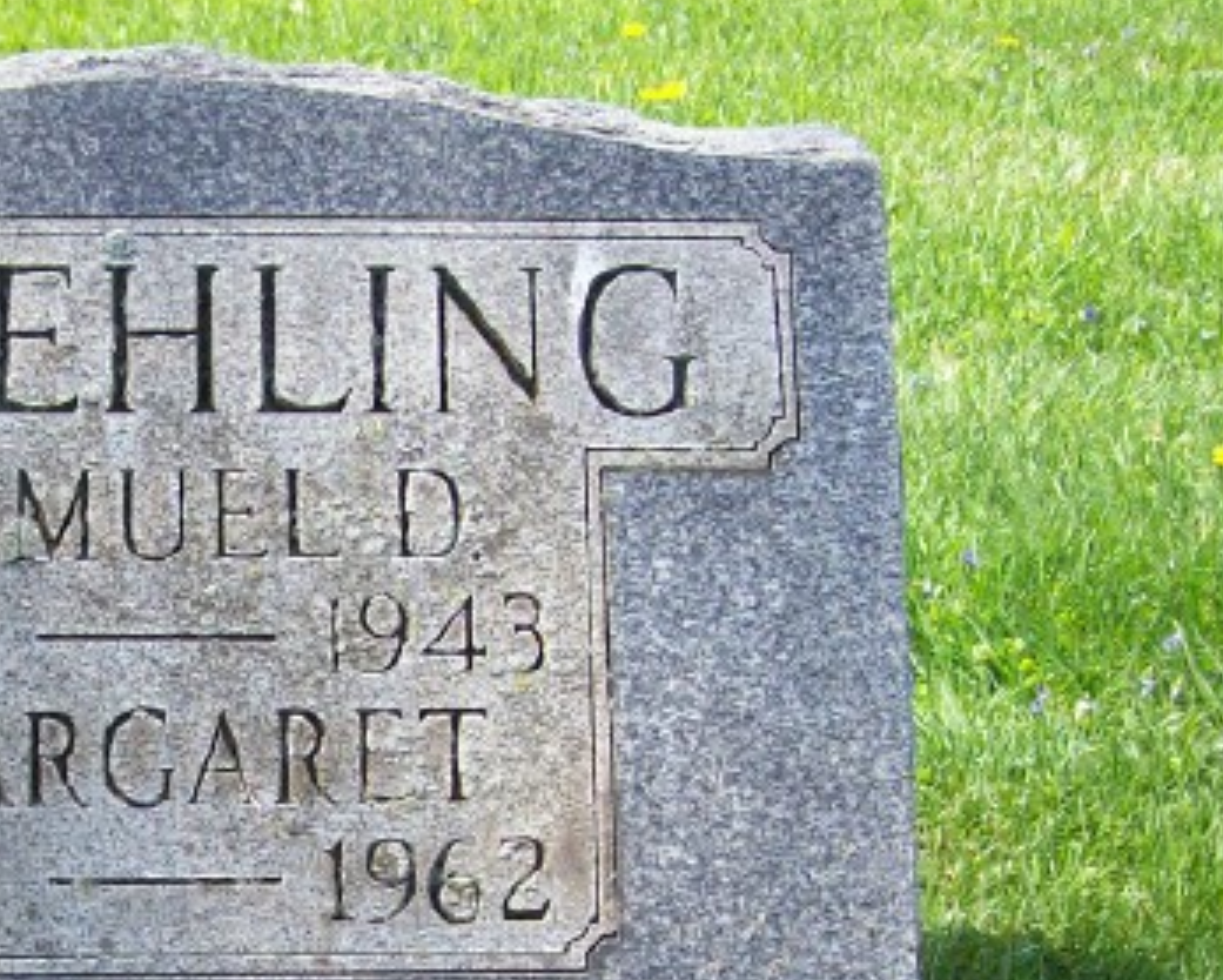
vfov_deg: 21.0
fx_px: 2608
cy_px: 784
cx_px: 106
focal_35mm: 72
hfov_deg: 25.5
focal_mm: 6
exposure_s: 1/406
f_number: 2.7
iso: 80
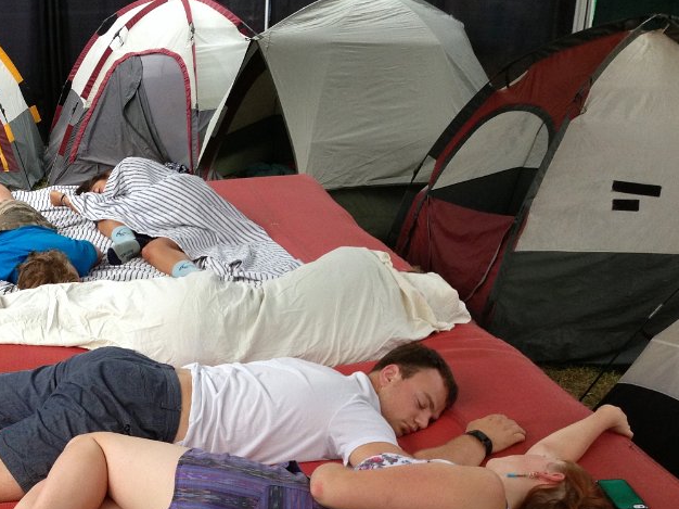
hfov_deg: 34.8
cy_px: 410
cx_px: 167
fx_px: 1059
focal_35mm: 54
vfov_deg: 26.5
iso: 125
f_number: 2.4
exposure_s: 1/120
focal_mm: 4.12
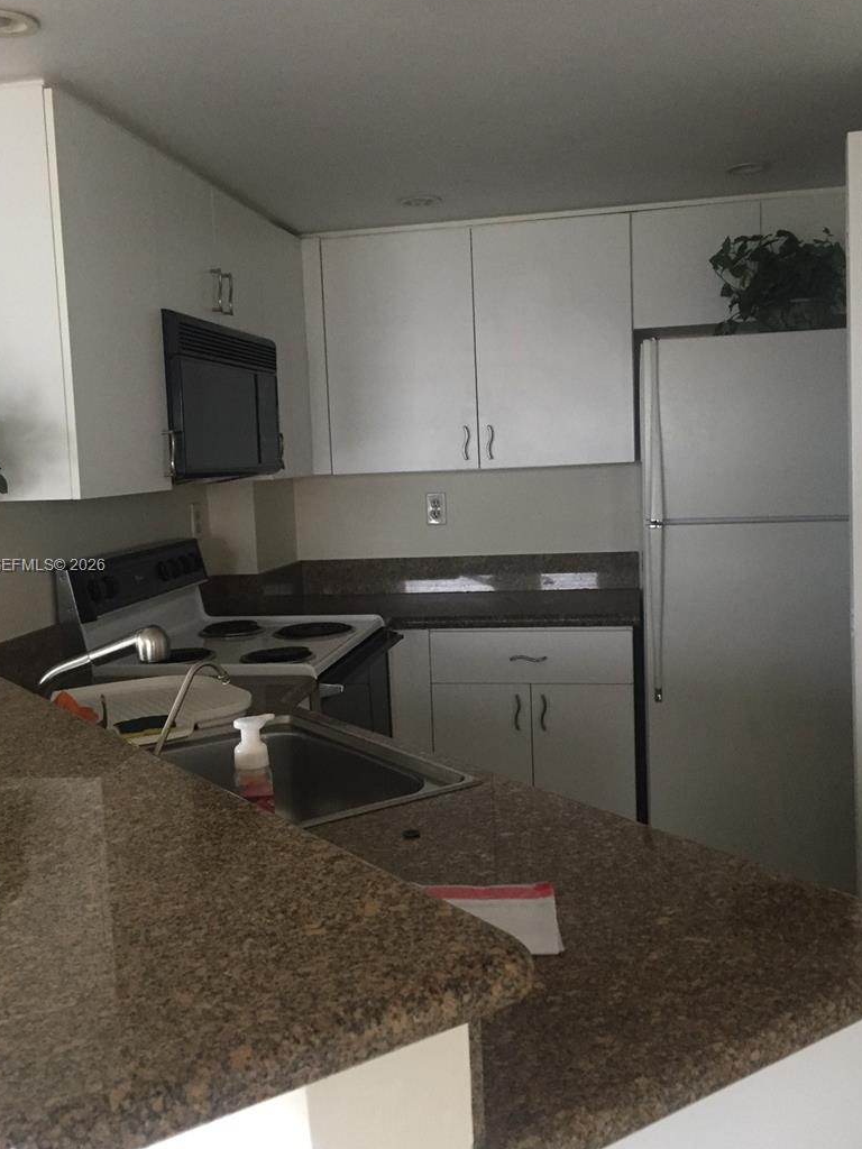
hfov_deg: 41.8
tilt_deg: -5.1
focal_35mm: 34
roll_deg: +1.9
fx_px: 1129
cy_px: 567
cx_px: 403
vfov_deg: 54.0
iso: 250
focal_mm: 4.15
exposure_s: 1/24
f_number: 2.2
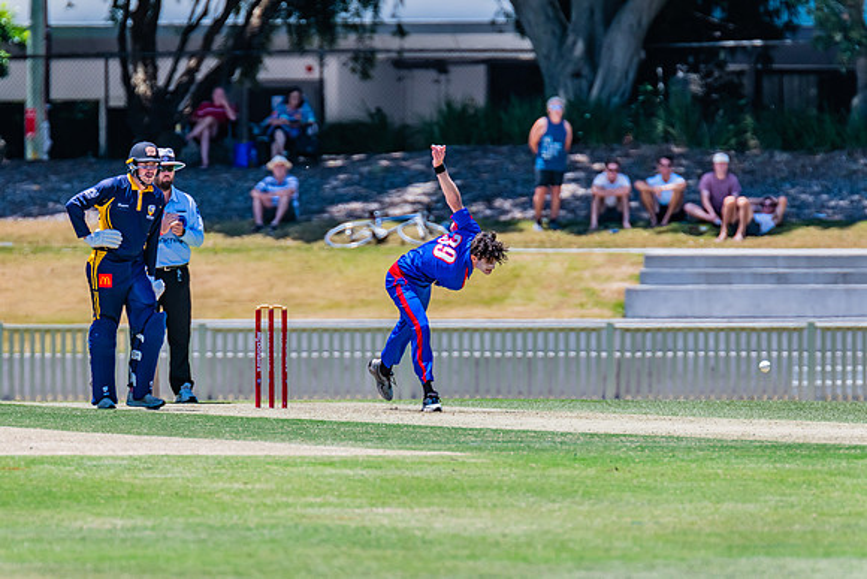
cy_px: 294
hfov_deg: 3.5
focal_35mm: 593
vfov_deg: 2.3
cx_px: 399
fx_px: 14296
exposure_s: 1/2000
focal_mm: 550
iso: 640
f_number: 7.1
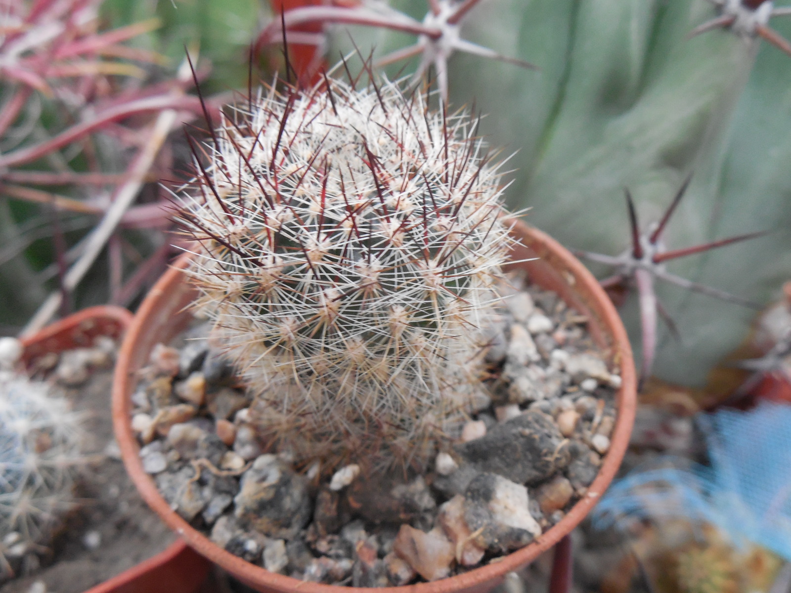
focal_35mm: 31
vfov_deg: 45.4
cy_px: 296
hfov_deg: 58.4
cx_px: 396
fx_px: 708
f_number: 3.6
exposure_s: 1/30
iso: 400
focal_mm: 5.6
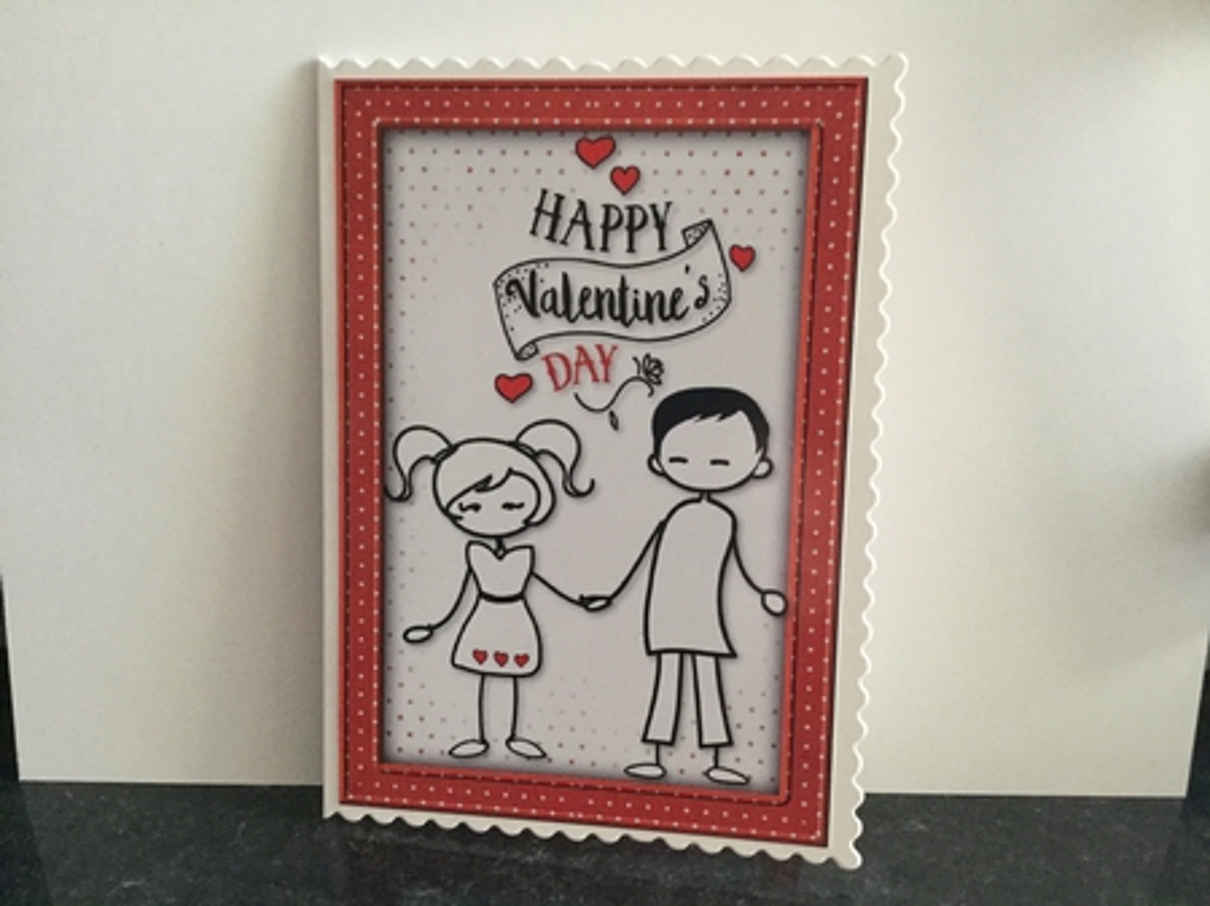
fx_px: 1083
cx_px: 605
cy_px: 453
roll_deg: -1.9
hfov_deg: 58.4
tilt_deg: -18.7
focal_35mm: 31
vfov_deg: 45.4
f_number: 2.4
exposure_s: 1/17
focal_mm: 3.3
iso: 200
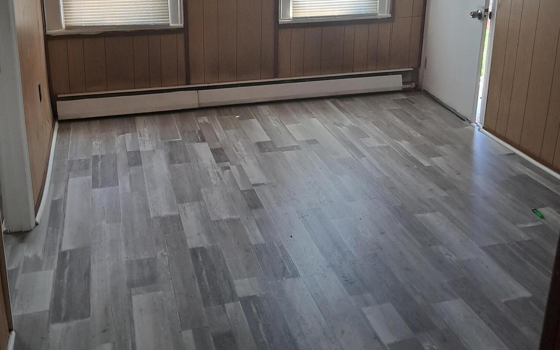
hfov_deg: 50.4
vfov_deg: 32.0
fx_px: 595
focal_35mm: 39
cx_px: 280
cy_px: 77
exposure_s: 1/50
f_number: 1.8
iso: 64
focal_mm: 4
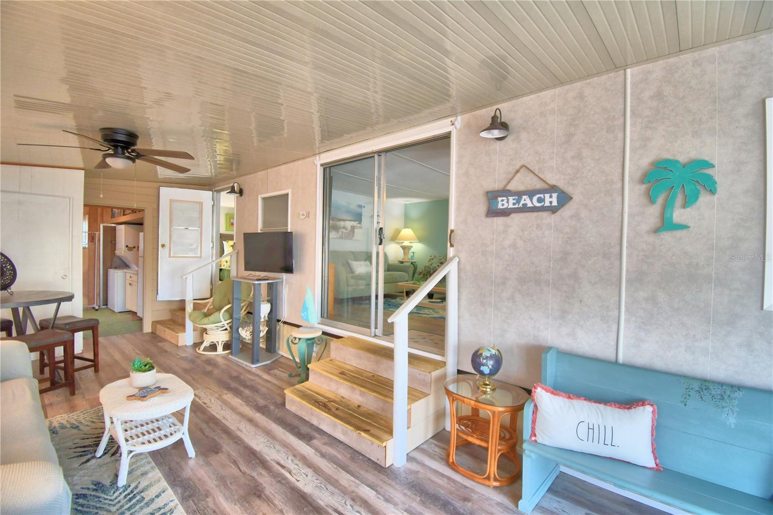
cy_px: 258
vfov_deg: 77.3
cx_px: 386
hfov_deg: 100.4
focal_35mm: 15
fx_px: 322
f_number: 4.5
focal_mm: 10
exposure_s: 1/100
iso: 400
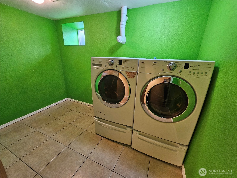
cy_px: 89
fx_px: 89
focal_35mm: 13
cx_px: 118
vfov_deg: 89.9
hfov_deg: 106.2
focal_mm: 2.2
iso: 320
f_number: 2.2
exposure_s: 1/40
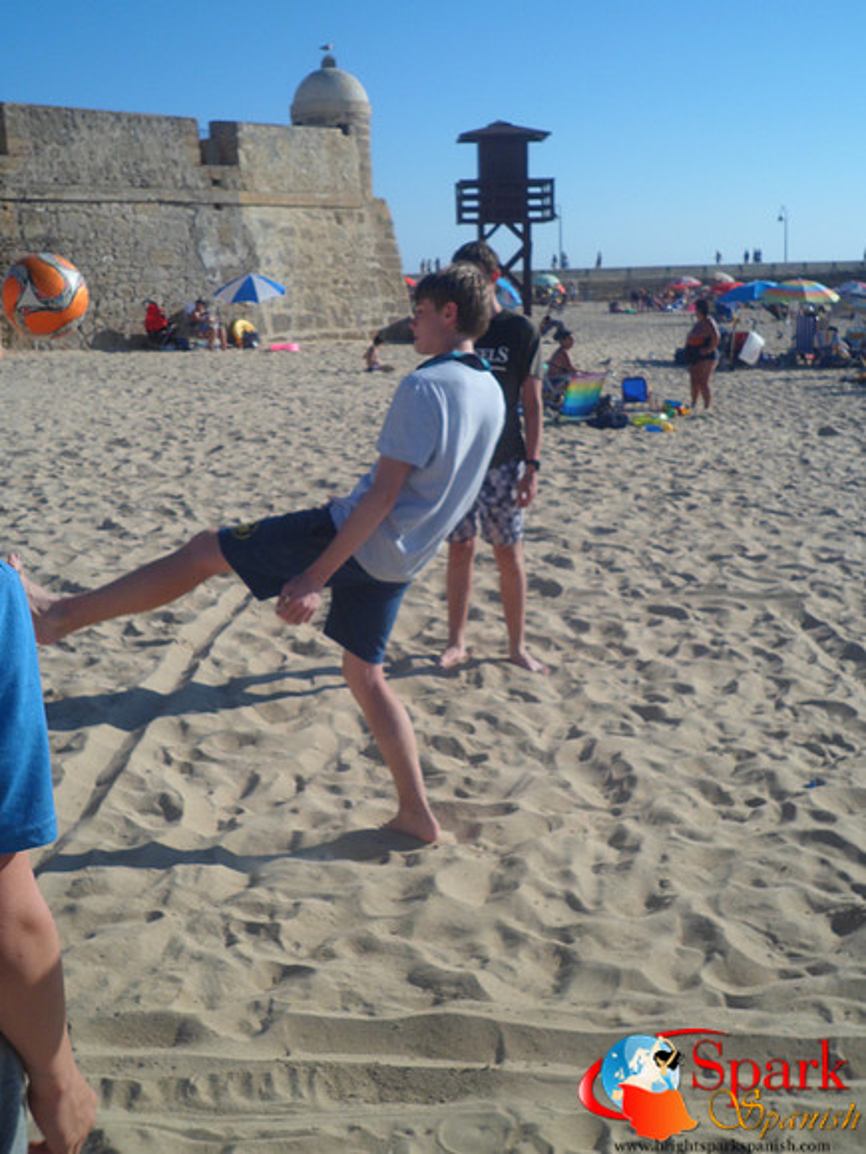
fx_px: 1401
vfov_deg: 44.8
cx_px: 433
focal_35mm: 42
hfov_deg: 34.3
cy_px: 577
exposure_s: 1/1000
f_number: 4.2
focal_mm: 7.8
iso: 80
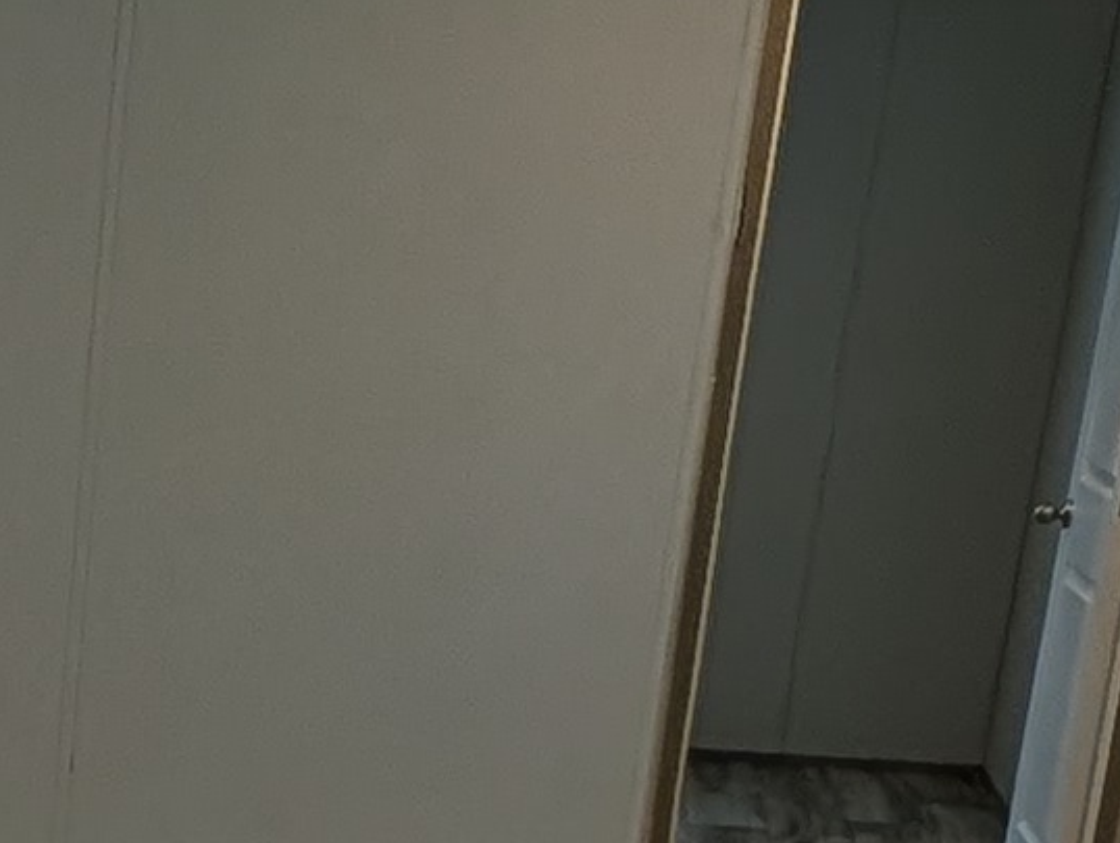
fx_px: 2948
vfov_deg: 15.0
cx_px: -689
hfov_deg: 18.4
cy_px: 1280
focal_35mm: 91
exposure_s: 1/144
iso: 34
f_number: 1.95
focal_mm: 2.23
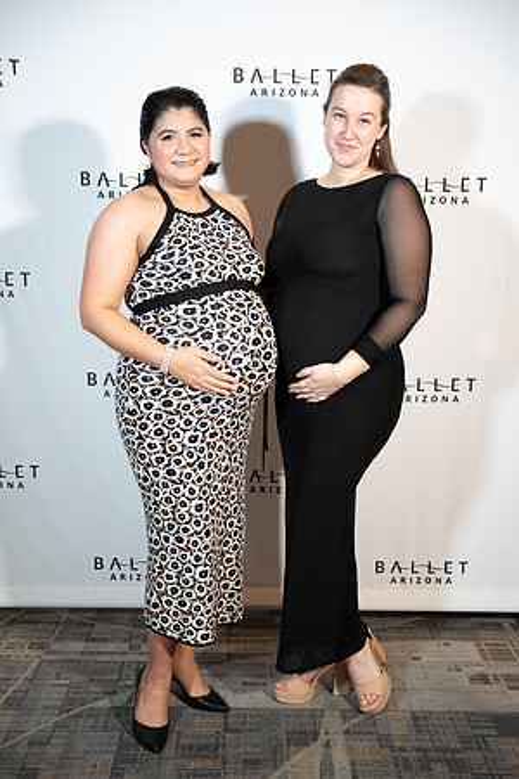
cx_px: 260
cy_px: 390
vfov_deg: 43.3
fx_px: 980
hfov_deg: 29.7
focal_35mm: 45
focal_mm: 45.3
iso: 1600
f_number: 2.8
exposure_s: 1/160
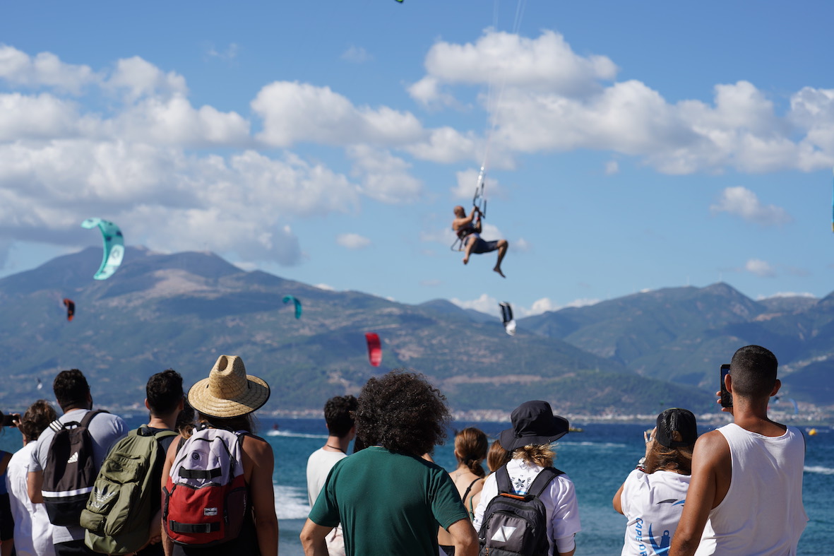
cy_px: 278
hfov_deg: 28.8
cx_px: 417
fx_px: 1621
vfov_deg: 19.5
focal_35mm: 70
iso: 100
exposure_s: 1/640
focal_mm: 70
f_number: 5.6
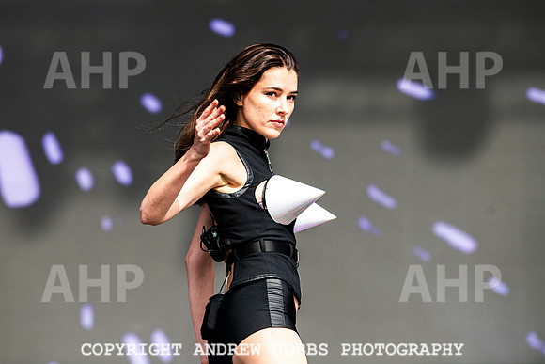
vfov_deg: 6.3
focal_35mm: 218
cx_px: 248
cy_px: 166
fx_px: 3298
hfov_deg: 9.4
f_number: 4.5
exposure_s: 1/3200
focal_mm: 200
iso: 250
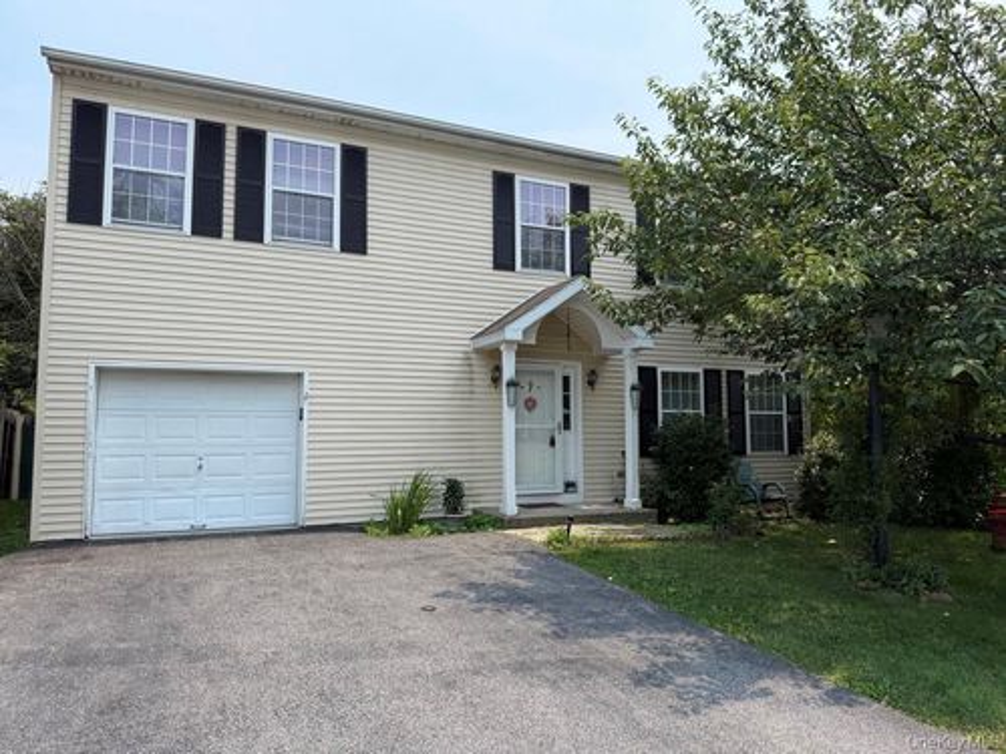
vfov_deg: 56.8
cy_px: 377
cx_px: 503
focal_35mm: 24
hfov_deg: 71.6
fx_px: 697
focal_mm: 6.76
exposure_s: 1/3425
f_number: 1.78
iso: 80
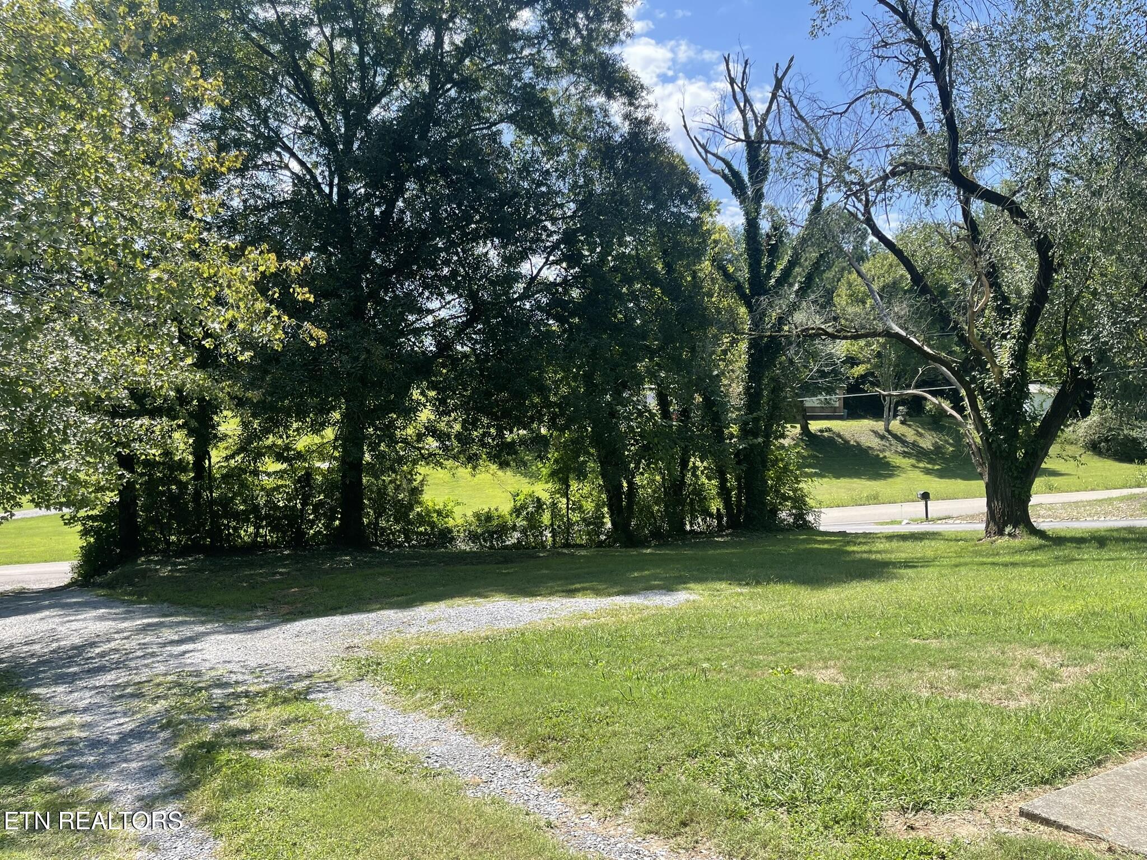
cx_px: 574
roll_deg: -1.8
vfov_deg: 54.9
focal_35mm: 25
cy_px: 430
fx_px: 828
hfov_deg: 69.4
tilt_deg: -3.2
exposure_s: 1/1266
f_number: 1.6
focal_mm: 5.1
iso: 32
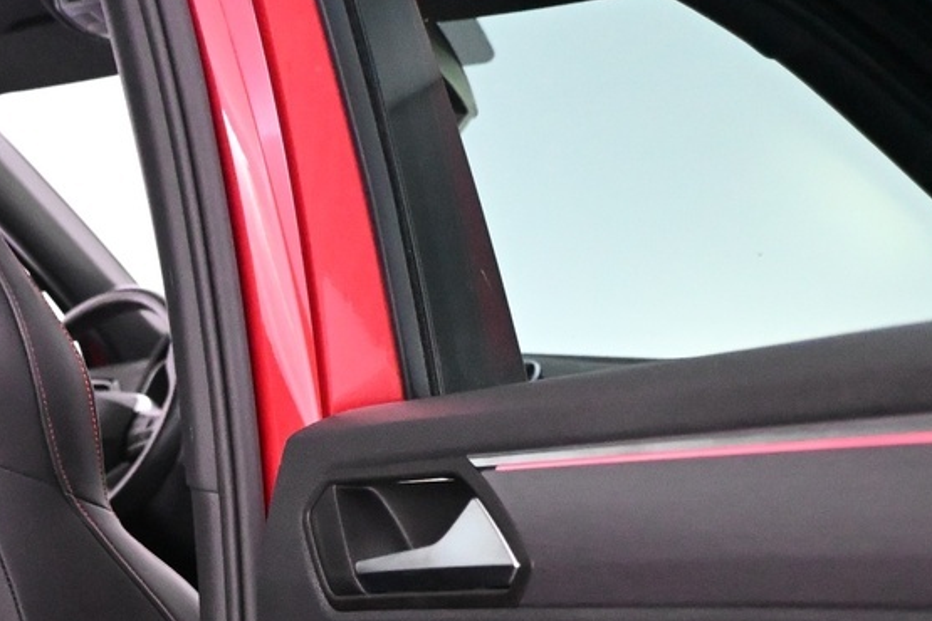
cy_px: 794
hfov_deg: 25.1
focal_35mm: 70
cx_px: -267
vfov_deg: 18.2
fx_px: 1812
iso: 5600
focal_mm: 16
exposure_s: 1/60
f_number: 3.5
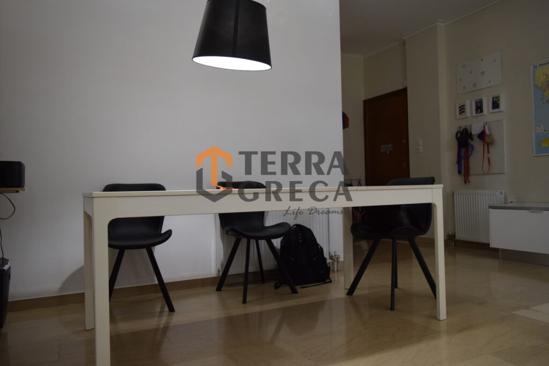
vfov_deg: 47.9
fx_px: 412
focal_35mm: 27
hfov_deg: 67.4
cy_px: 183
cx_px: 274
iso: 800
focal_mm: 18
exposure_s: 1/60
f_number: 4
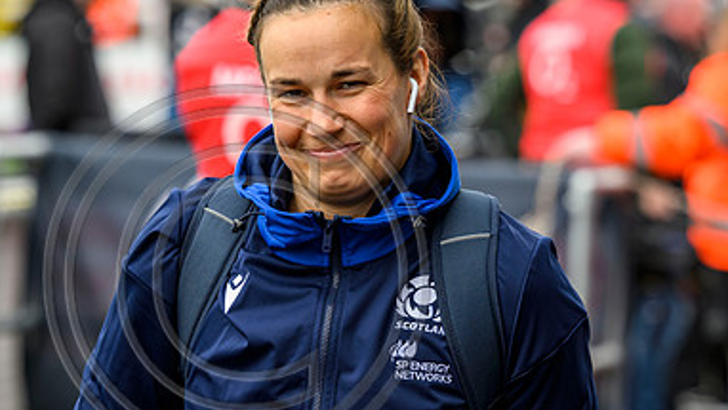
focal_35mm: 259
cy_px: 277
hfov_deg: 8.3
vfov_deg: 4.7
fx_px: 5000
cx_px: 373
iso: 500
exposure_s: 1/640
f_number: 4
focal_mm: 140
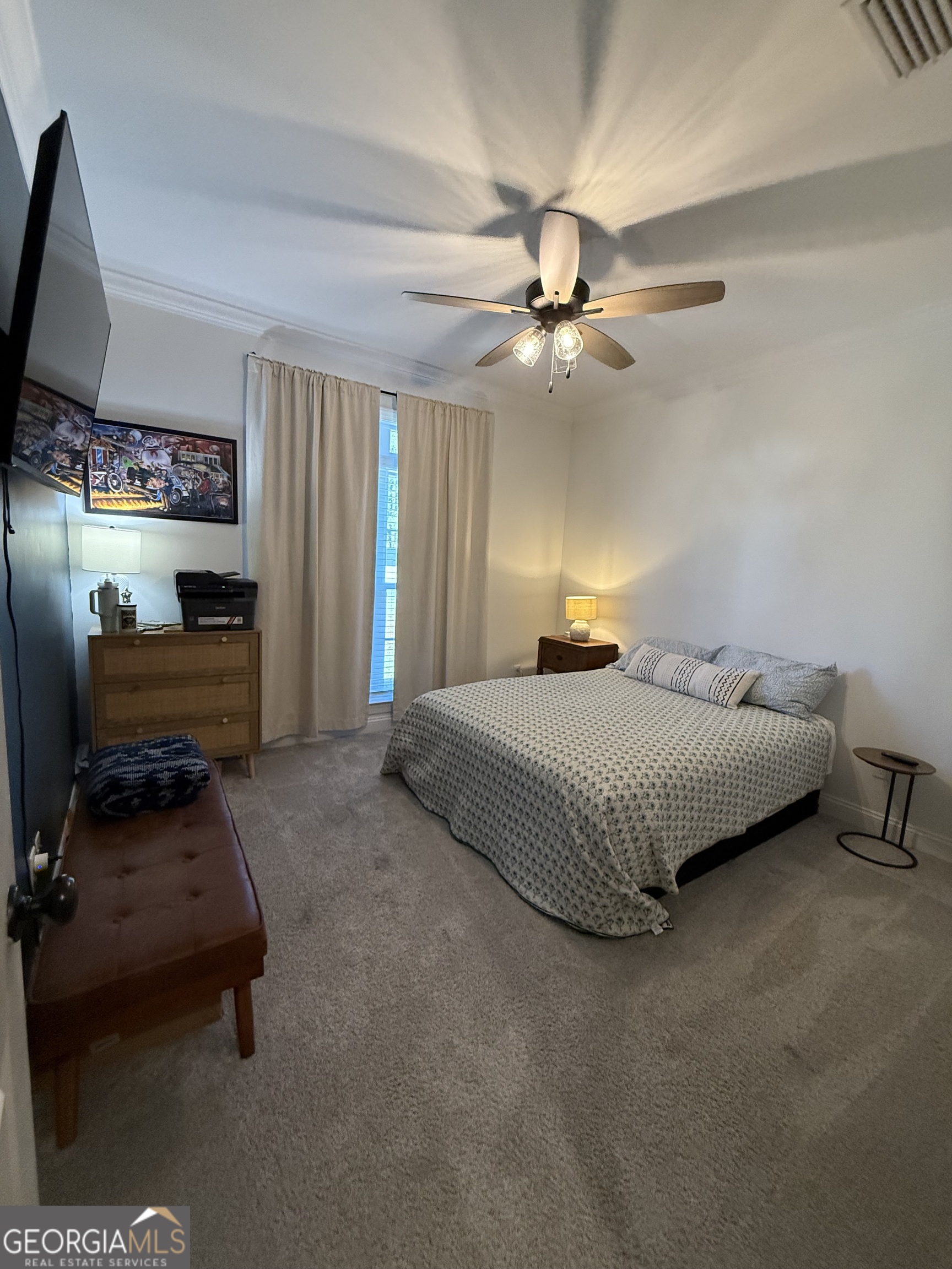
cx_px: 476
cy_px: 634
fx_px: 513
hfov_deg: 85.7
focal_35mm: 14
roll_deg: -4.2
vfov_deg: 102.1
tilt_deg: -7.6
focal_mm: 2.22
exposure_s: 1/120
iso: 500
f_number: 2.2
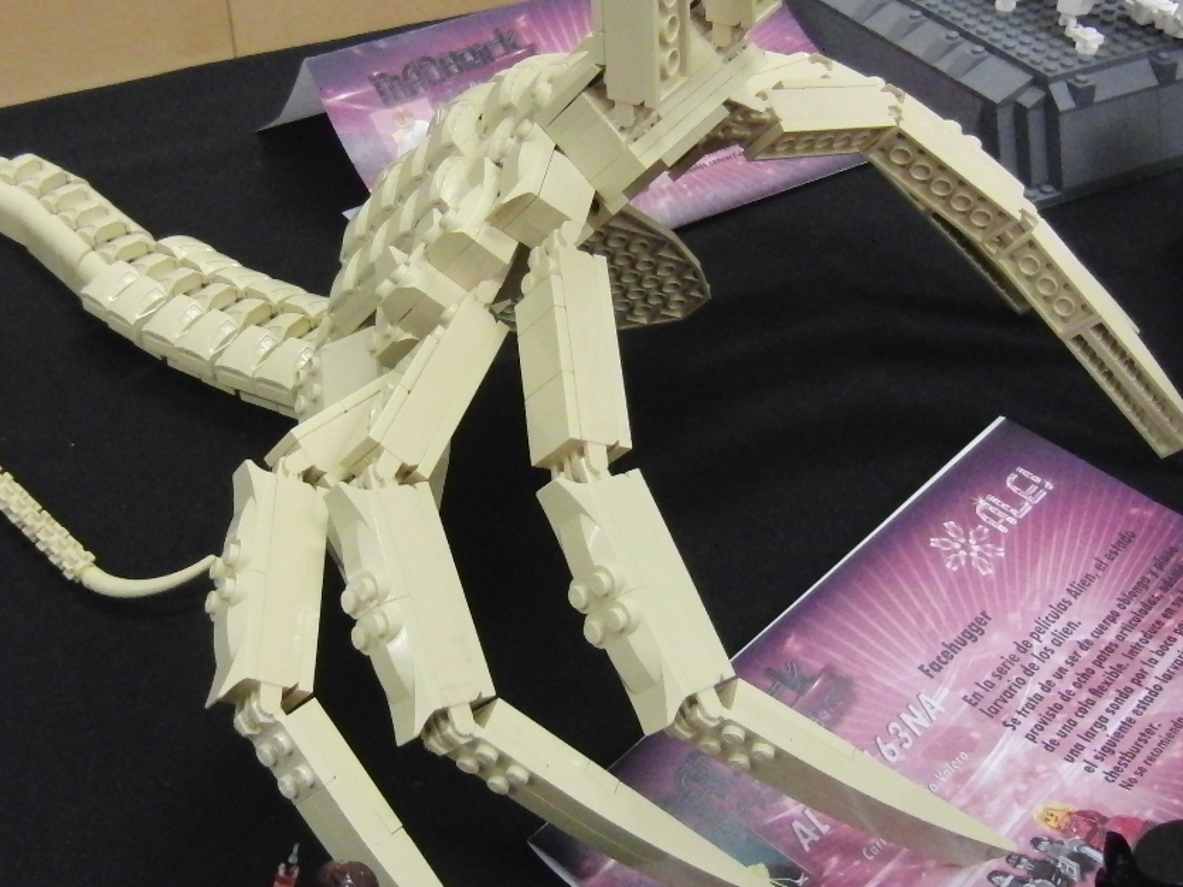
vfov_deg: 31.4
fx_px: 1572
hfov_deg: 41.1
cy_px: 354
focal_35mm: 46
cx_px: 479
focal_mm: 4.3
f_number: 3.2
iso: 800
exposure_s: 1/50
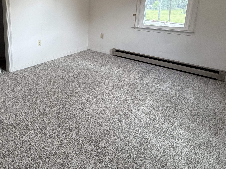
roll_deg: -0.8
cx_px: 65
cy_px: 38
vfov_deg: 53.7
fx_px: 157
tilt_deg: -10.5
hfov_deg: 68.3
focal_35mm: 24
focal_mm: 2.22
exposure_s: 1/120
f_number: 2.2
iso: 250
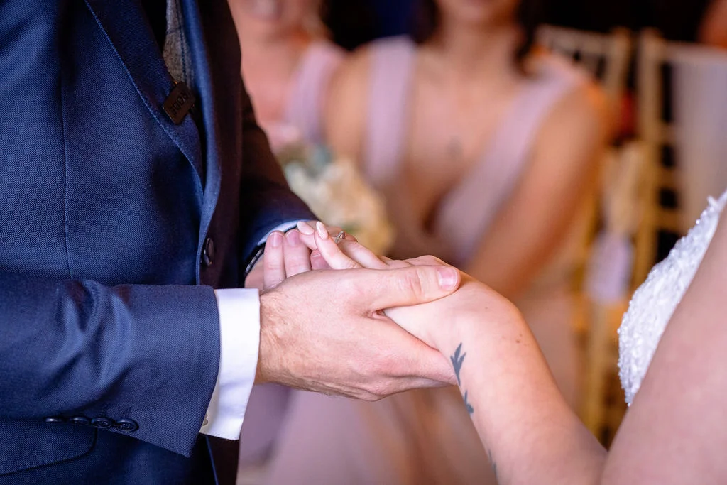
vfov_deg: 12.2
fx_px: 2262
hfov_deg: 18.3
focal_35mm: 112
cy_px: 242
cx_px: 364
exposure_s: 1/200
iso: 1600
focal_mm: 75
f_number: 2.8
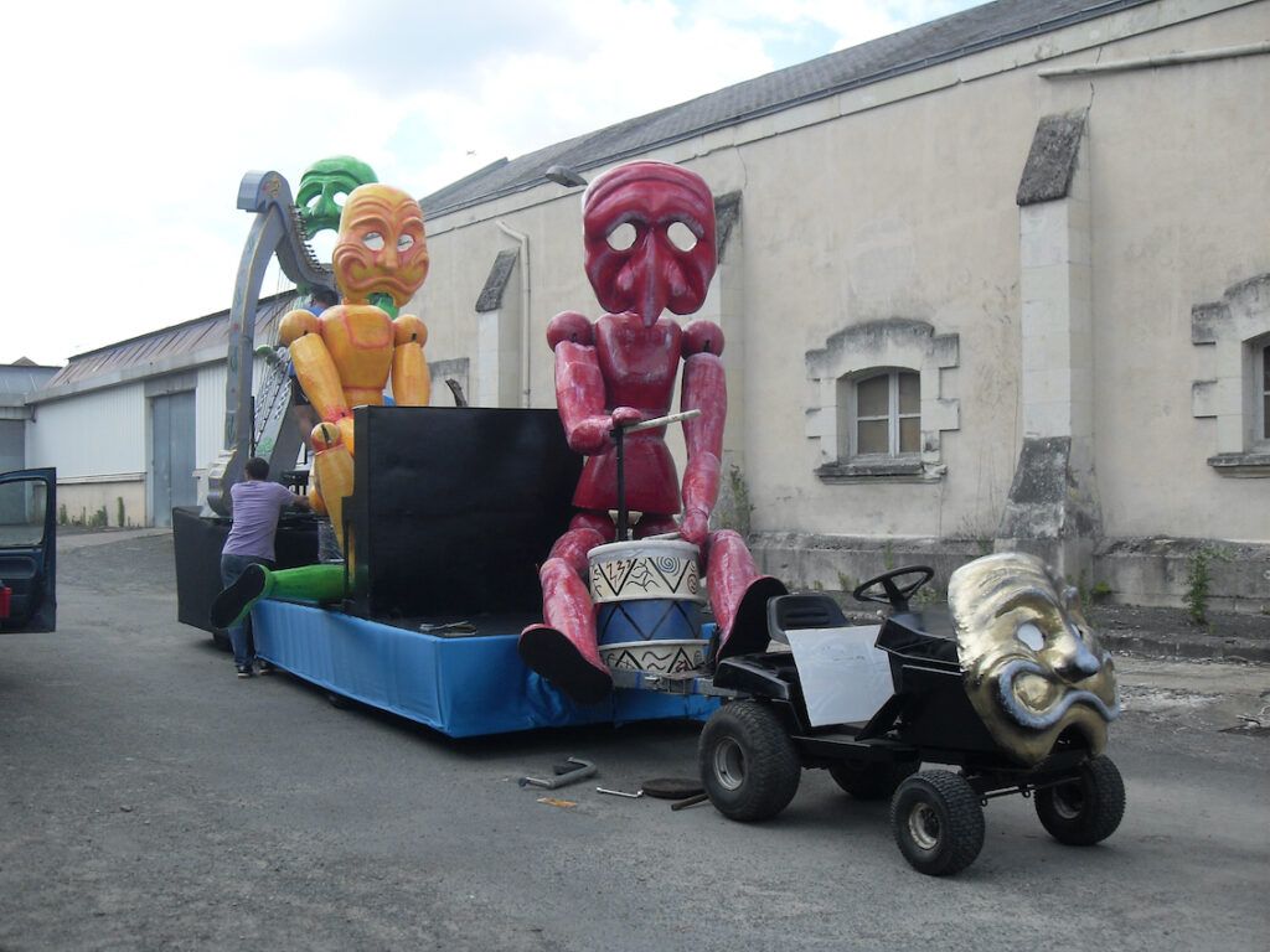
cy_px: 476
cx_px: 635
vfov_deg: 38.7
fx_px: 1357
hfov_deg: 50.1
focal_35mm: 37
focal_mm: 6.3
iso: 80
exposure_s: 1/60
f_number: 8.9
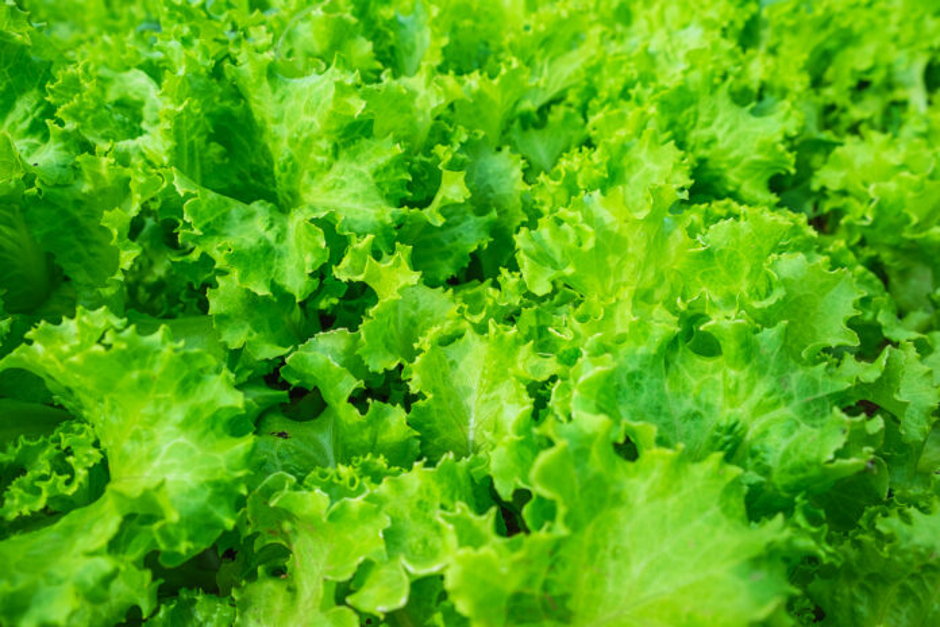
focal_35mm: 27
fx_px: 705
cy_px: 314
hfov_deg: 67.4
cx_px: 470
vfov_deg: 47.9
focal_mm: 18
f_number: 5.6
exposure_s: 1/210
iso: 200
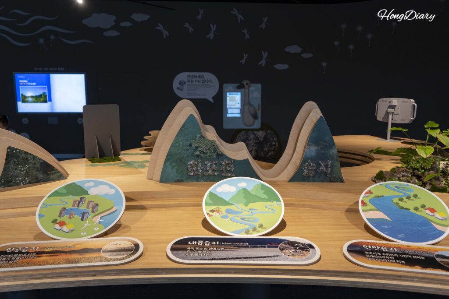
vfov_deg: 46.4
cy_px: 150
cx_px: 224
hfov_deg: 65.5
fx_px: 349
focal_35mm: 28
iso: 800
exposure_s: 1/160
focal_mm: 28
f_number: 4
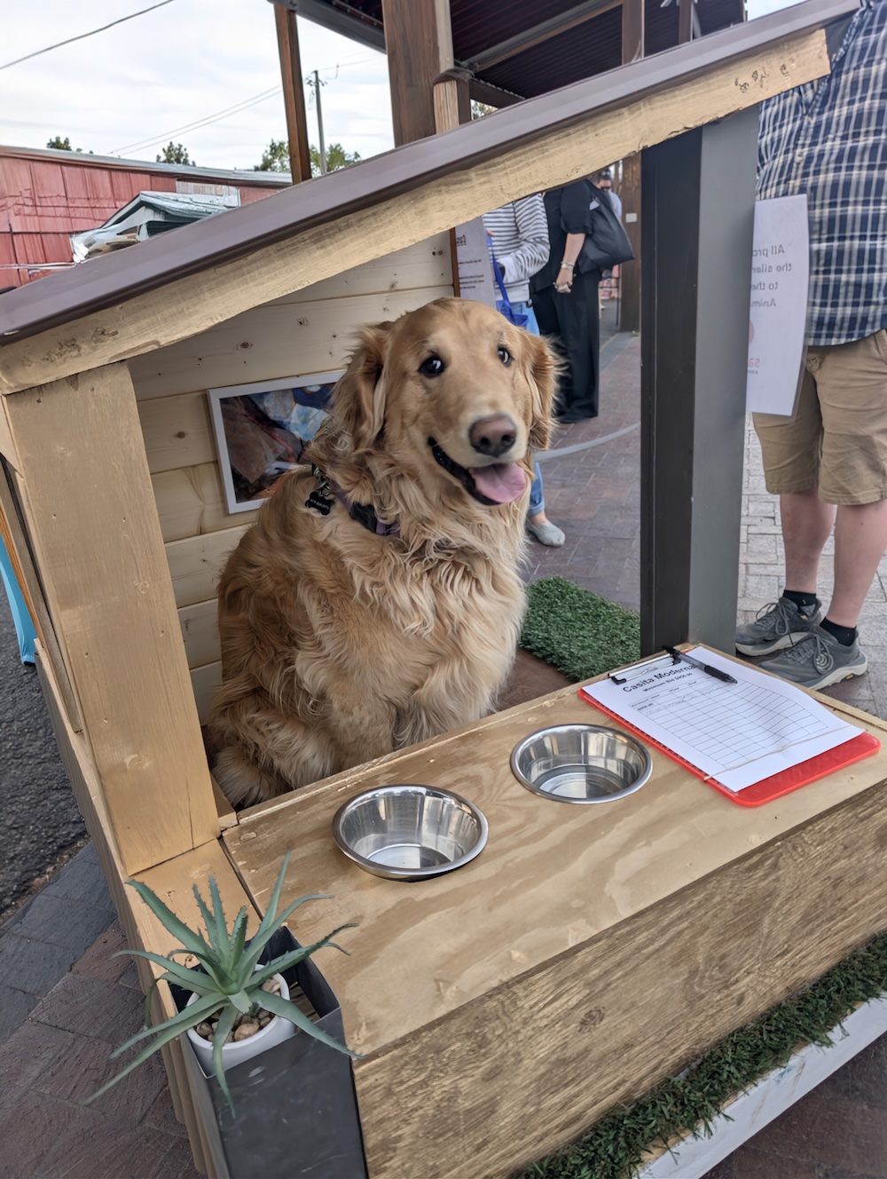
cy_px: 590
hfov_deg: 56.9
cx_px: 444
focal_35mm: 24
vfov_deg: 71.5
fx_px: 818
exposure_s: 1/228
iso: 26
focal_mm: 6.9
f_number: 1.68
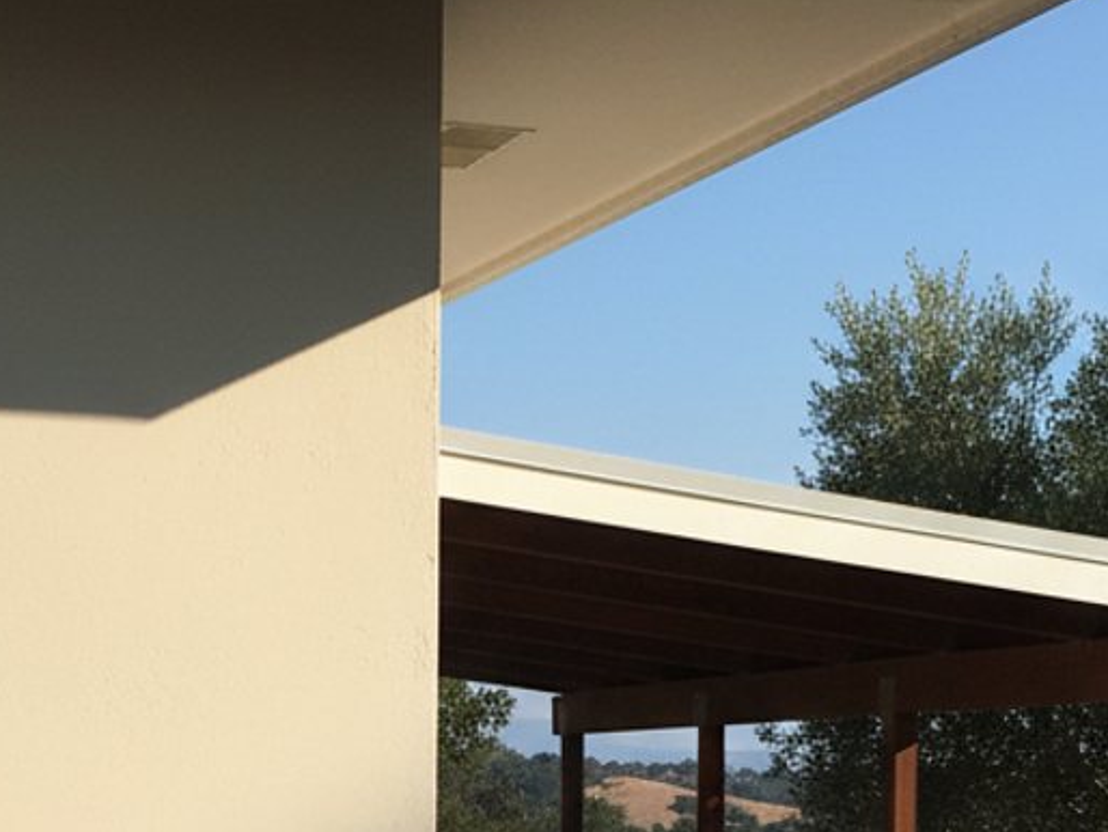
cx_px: 440
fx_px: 1793
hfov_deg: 34.2
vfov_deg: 24.6
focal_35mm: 56
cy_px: 875
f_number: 1.68
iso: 160
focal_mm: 6.8
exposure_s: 1/599
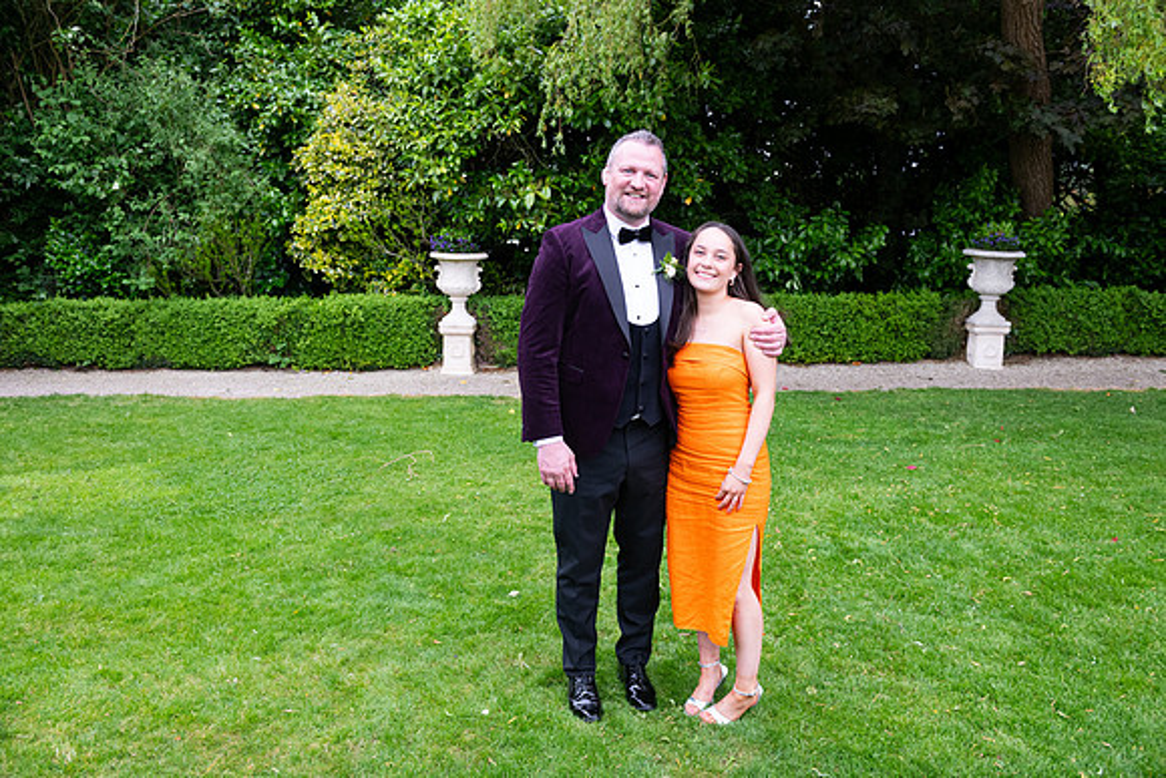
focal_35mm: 32
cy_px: 389
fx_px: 1037
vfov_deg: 41.1
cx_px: 583
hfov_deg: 58.7
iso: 400
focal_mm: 32
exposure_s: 1/200
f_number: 5
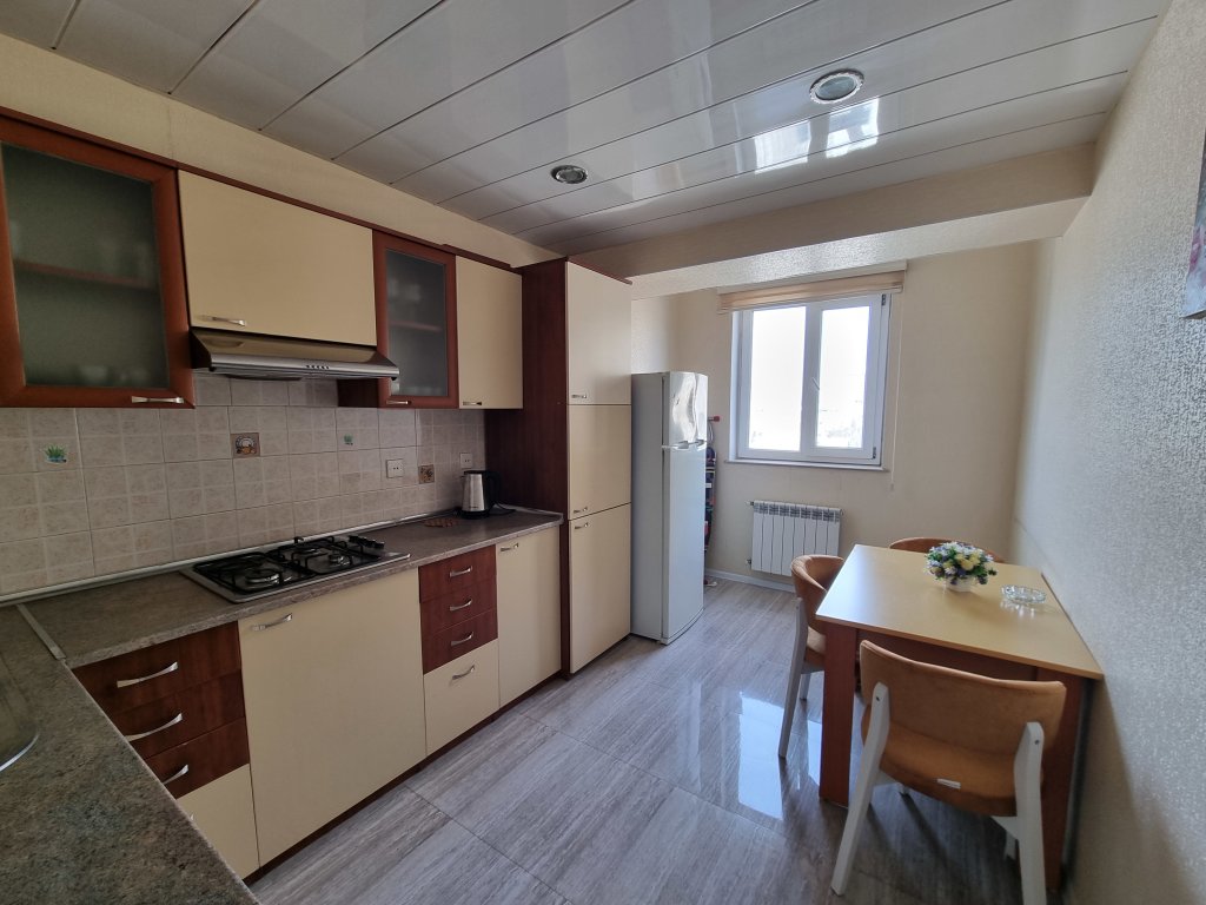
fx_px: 453
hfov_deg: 106.2
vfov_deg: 89.9
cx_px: 603
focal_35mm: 13
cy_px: 452
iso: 64
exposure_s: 1/50
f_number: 2.2
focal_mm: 2.2
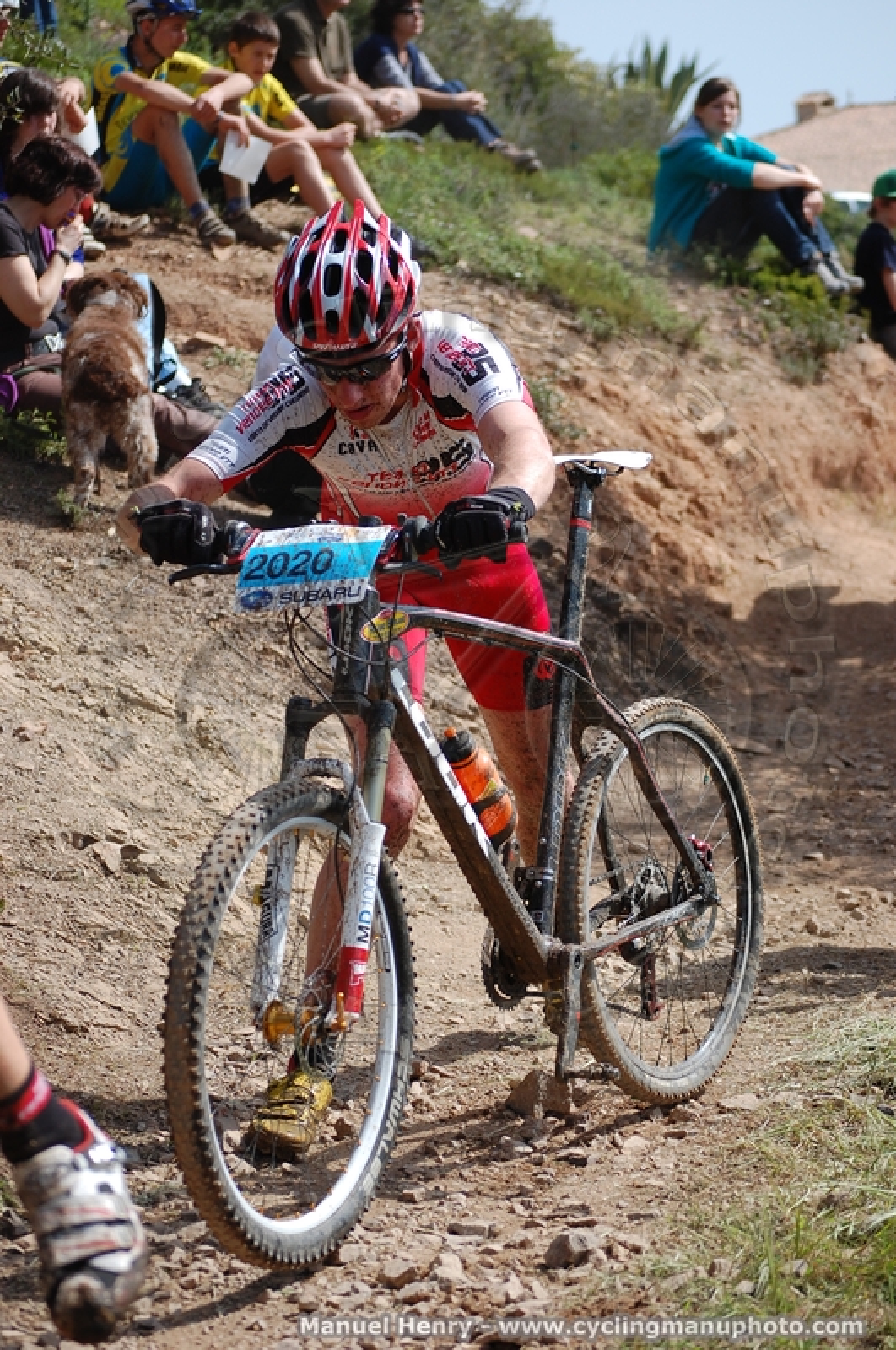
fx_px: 3651
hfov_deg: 14.0
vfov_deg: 20.9
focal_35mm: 98
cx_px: 448
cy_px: 675
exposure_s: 1/1000
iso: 220
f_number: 4.2
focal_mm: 65
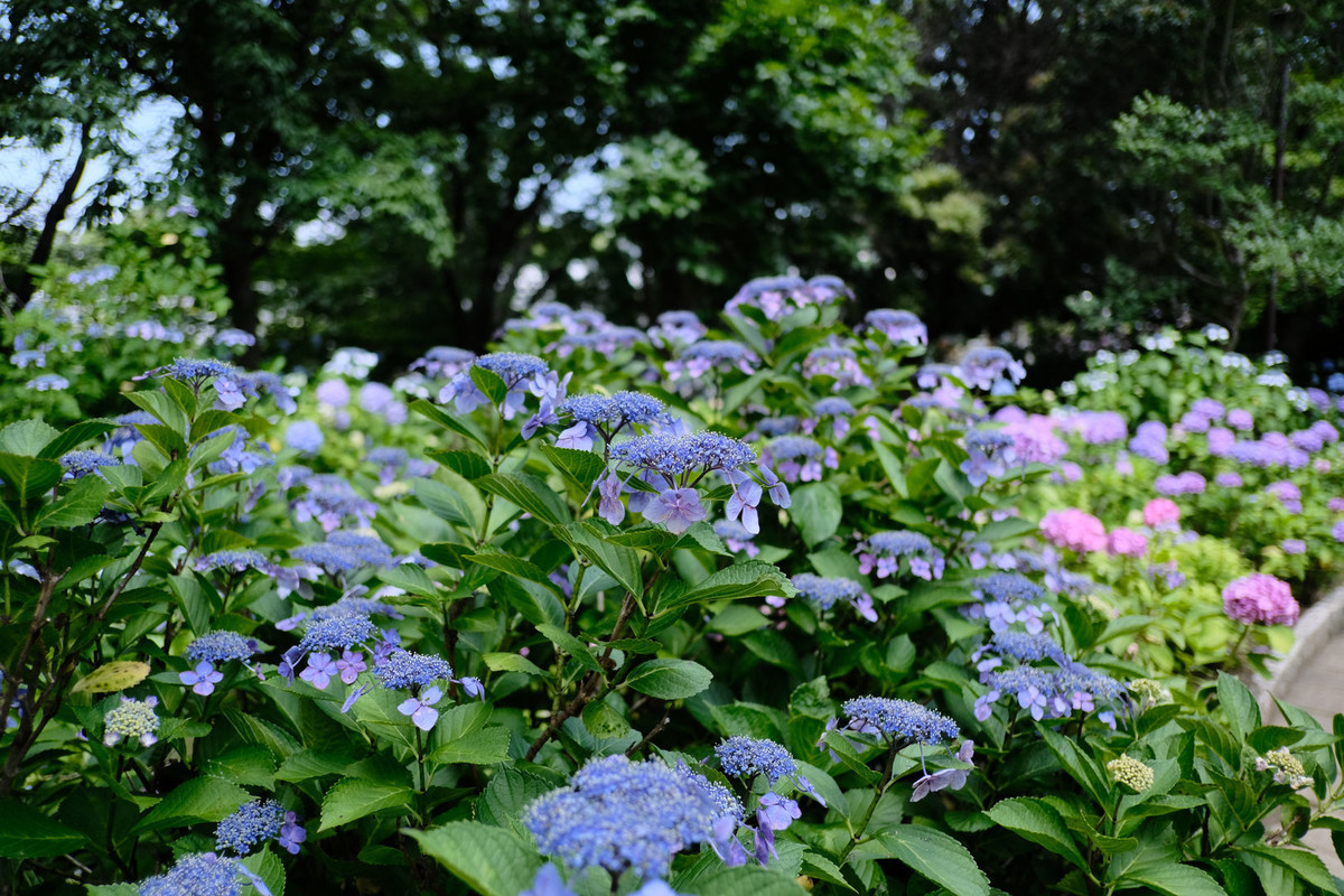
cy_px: 448
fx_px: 1008
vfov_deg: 47.9
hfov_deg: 67.4
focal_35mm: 27
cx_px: 672
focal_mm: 18
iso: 640
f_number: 2
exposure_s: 1/3000
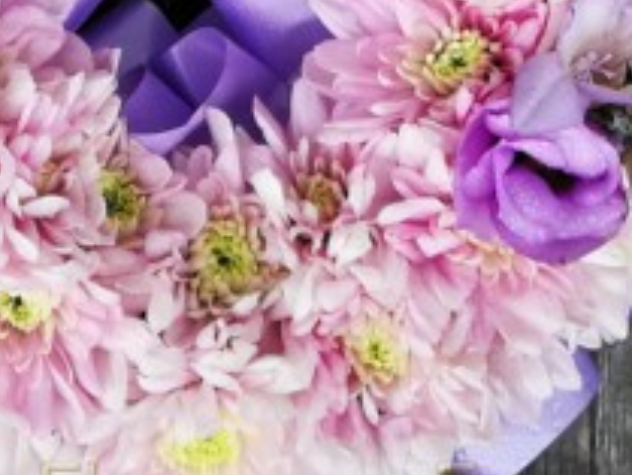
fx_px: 2411
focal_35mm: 132
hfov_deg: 14.9
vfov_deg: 10.4
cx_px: 154
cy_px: -469
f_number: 1.8
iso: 50
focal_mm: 3.95
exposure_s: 1/210
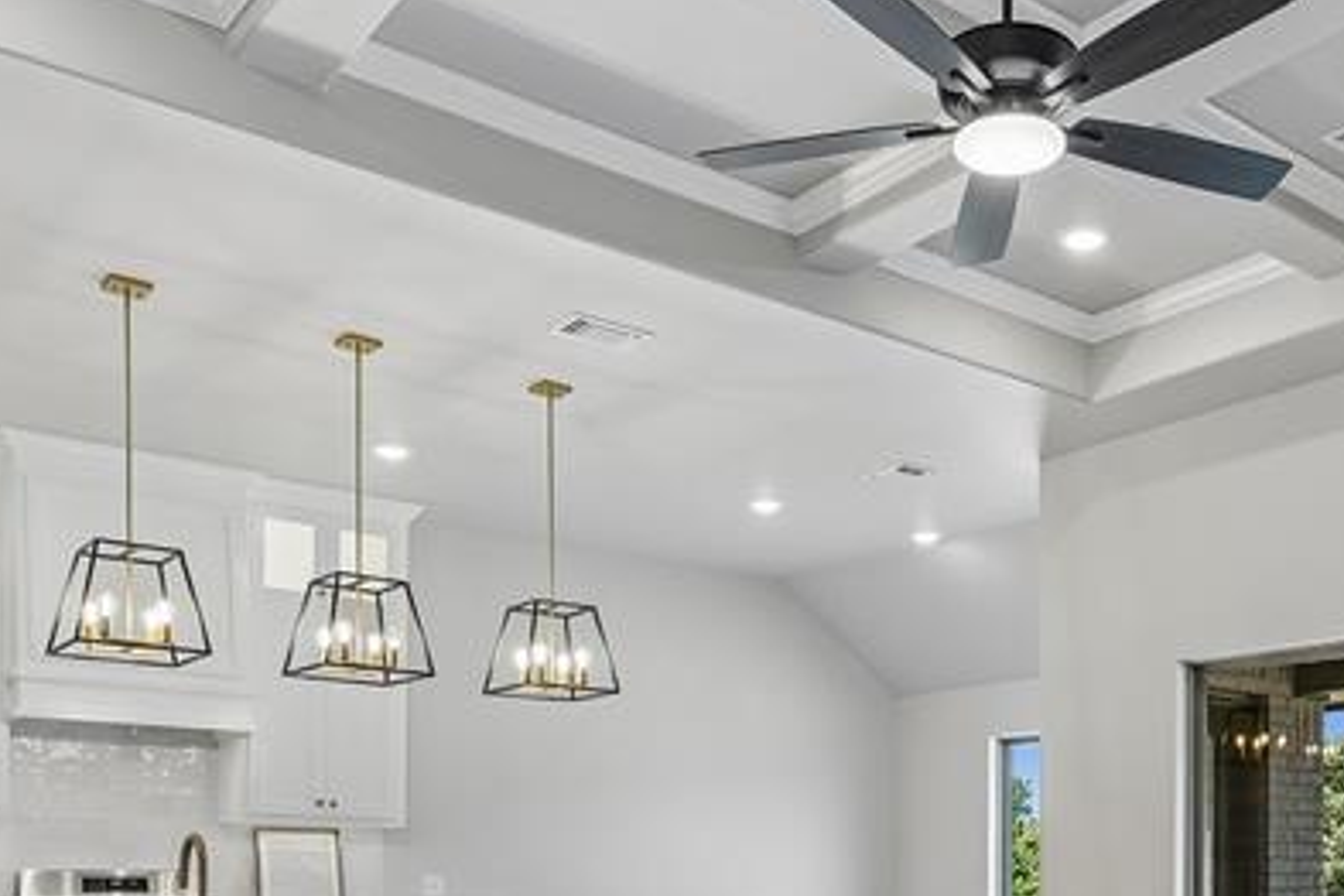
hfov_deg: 48.2
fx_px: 1456
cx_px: 956
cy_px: 875
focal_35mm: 39
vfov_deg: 31.8
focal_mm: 10
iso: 100
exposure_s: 1/30
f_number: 6.3
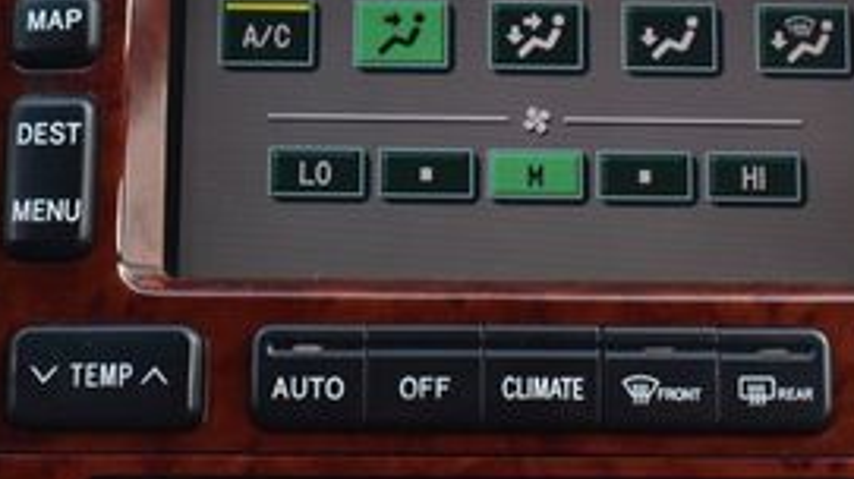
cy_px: 110
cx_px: 495
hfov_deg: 21.3
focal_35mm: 100
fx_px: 2268
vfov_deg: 12.0
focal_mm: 27
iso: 400
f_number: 8
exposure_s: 1/50
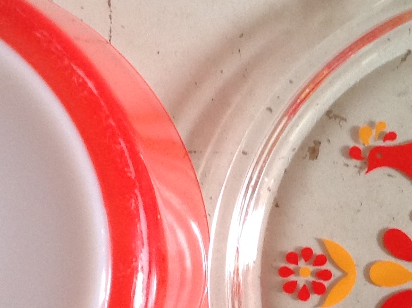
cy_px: 270
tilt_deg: -88.2
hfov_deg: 16.8
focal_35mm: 117
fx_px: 1391
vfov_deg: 12.5
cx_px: 187
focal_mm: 4.28
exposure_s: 1/15
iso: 125
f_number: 2.4
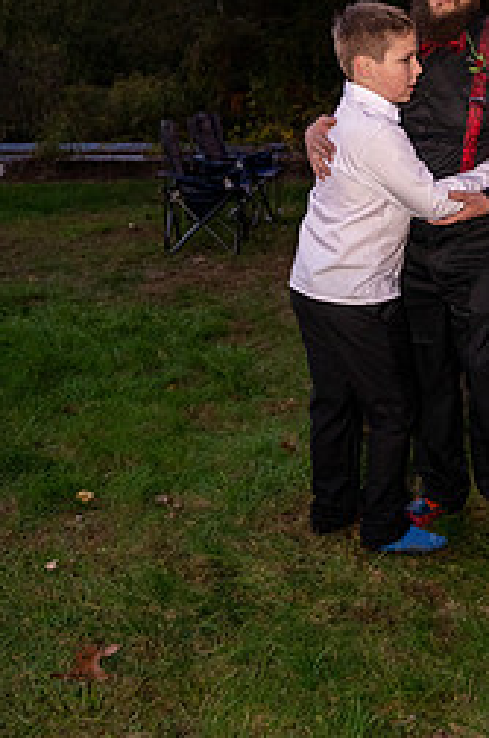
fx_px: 1023
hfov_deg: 26.7
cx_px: 332
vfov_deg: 39.5
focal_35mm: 50
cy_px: 305
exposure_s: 1/60
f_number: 2.8
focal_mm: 28
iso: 8000
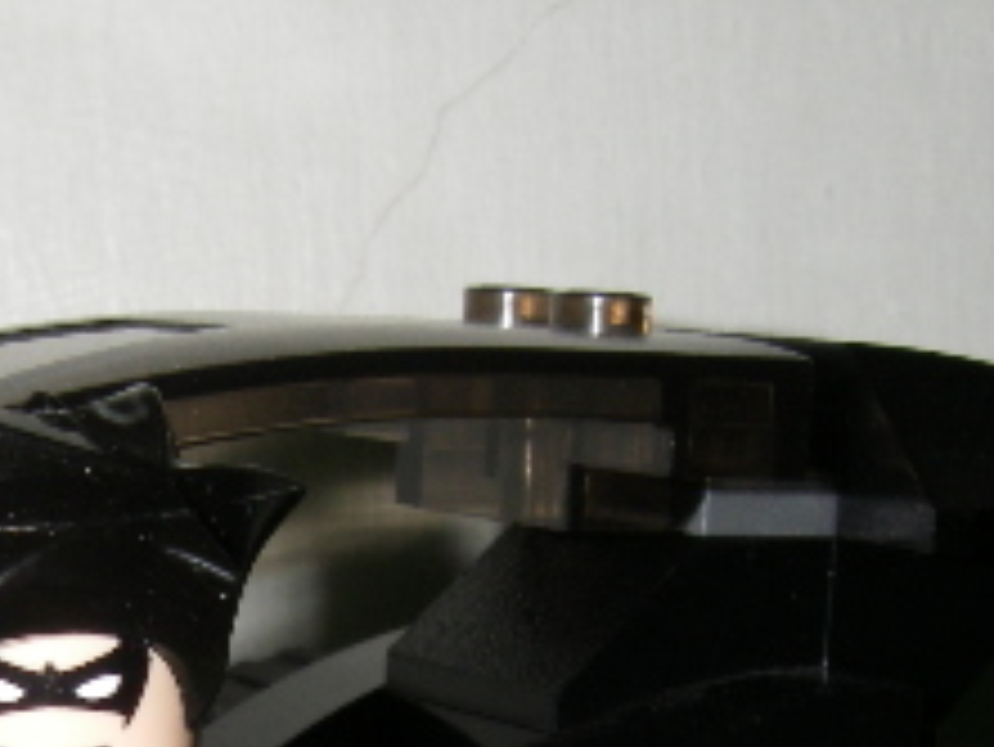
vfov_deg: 13.2
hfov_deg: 17.5
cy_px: 855
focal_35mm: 110
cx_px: 27
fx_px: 3160
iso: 80
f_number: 6.6
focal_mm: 6.3
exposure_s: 1/40
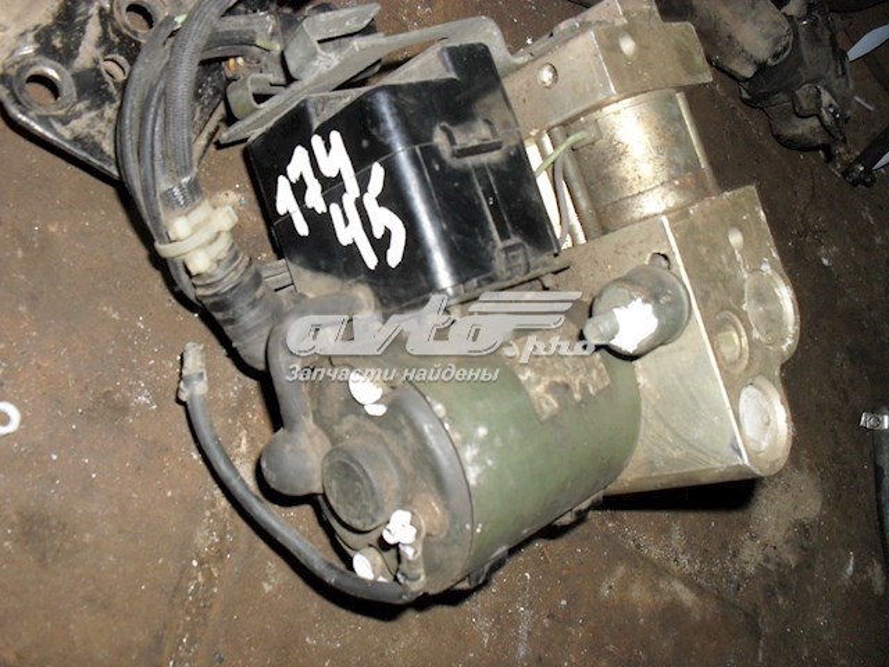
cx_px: 444
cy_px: 334
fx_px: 899
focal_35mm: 35
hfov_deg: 52.6
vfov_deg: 40.7
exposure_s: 1/45
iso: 200
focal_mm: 6.3
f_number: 3.2
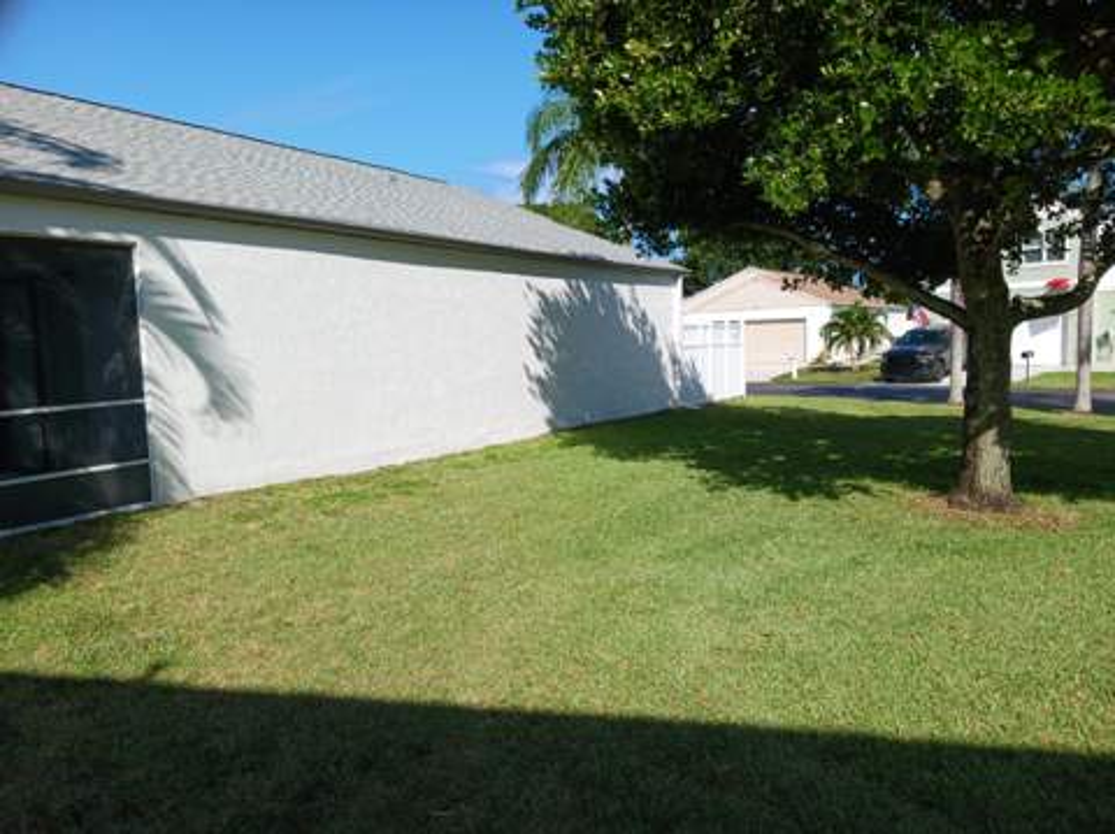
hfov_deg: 65.4
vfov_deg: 51.3
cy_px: 417
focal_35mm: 27
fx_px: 869
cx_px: 558
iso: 20
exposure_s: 1/355
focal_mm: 4
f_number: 1.8
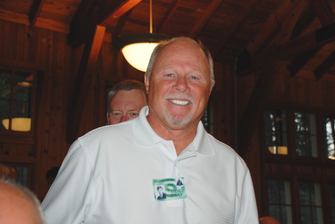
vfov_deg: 23.8
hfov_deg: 35.0
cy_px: 112
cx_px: 168
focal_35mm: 57
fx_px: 531
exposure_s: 1/60
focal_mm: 38
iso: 200
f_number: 4.5
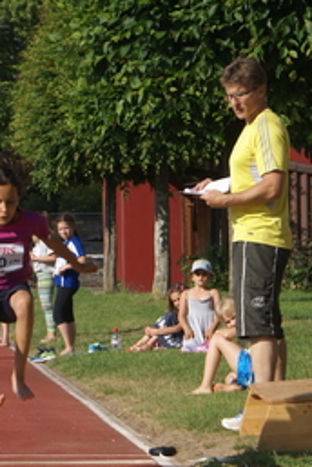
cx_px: 17
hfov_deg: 6.2
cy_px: 262
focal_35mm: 221
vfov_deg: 9.3
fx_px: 2865
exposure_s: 1/400
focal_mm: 70
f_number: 7.1
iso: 100
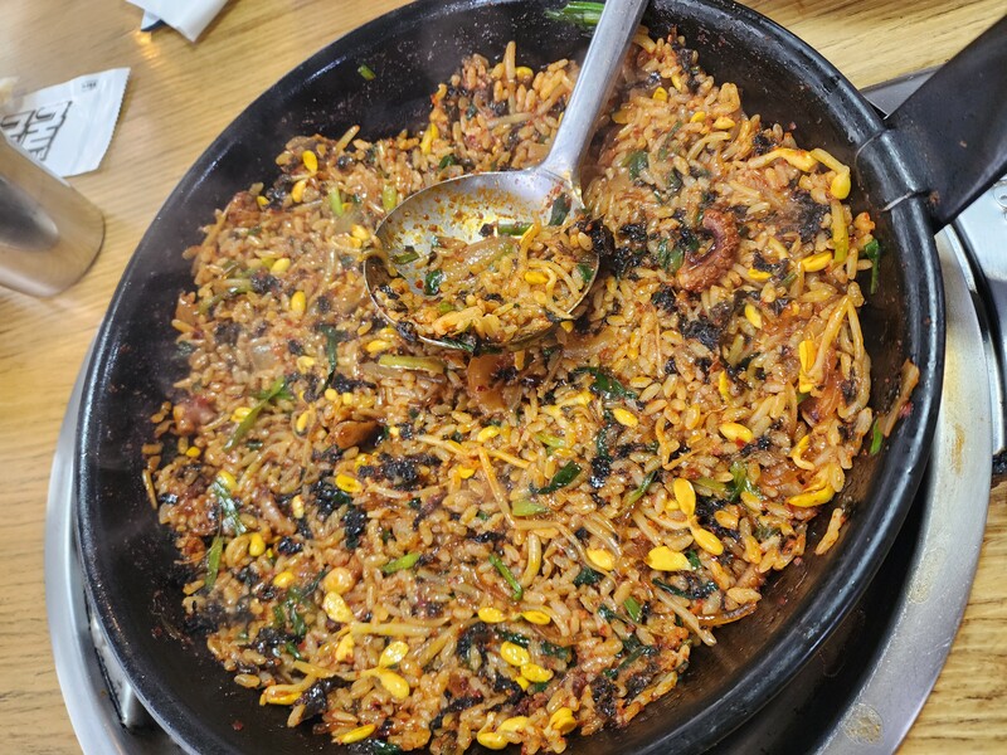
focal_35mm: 23
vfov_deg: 58.9
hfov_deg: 73.9
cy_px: 378
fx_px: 669
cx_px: 504
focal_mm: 6.4
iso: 250
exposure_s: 1/120
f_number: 1.8
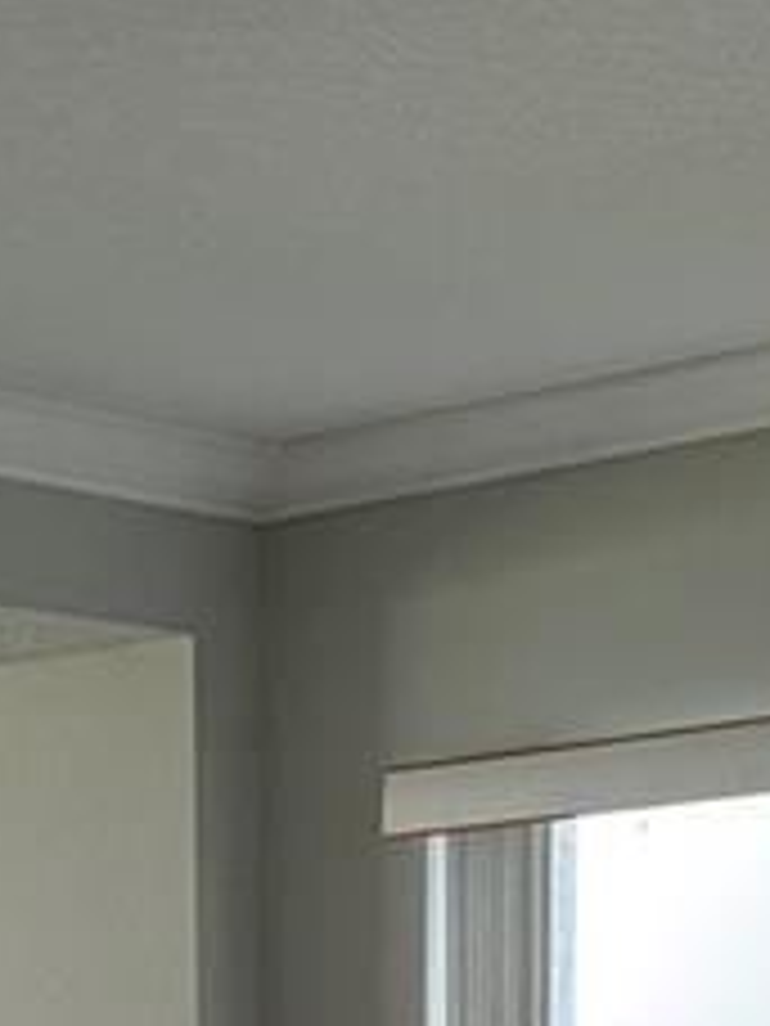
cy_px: 2408
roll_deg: +2.5
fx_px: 4063
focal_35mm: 137
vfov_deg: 11.9
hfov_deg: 10.5
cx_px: -315
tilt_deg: -14.7
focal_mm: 5.96
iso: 125
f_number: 1.6
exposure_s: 1/122
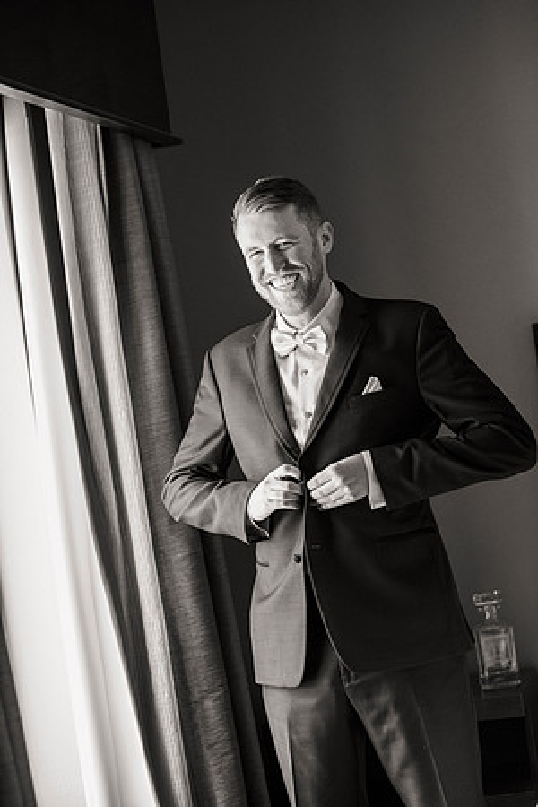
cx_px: 269
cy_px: 404
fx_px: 2062
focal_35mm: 92
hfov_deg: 14.9
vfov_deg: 22.1
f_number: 3.5
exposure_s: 1/400
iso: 2500
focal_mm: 92
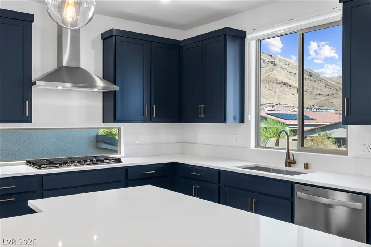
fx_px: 340
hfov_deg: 57.2
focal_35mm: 33
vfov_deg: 40.0
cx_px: 186
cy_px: 124
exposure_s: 1/3
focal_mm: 22
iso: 400
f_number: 8
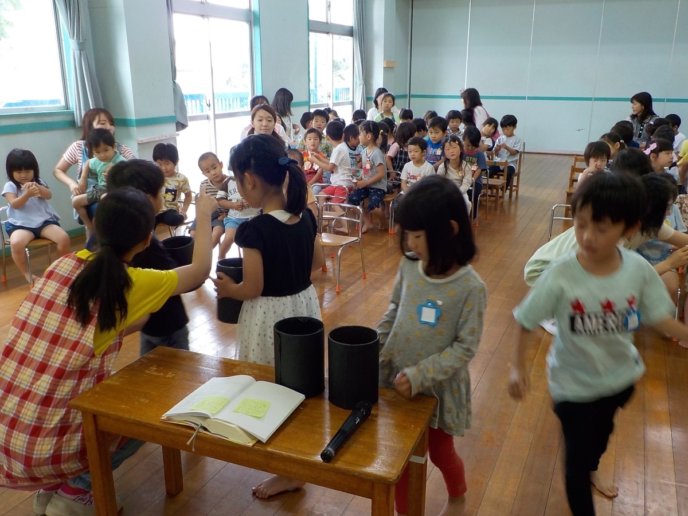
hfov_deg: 60.0
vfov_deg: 46.8
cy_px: 258
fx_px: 596
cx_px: 344
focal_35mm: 30
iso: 180
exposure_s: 1/30
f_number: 3.3
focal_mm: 4.1
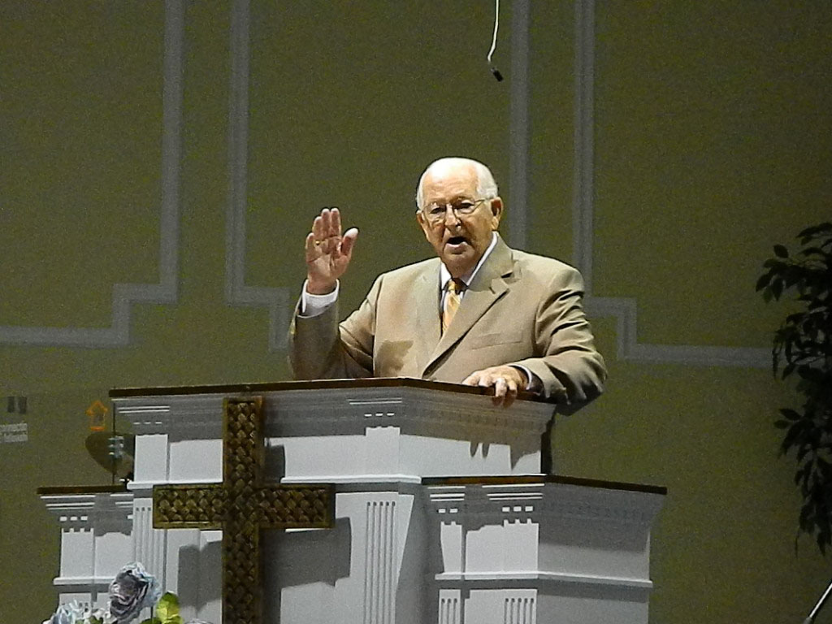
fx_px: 6682
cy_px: 312
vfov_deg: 5.3
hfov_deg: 7.1
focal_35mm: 278
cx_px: 416
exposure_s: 1/80
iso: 1600
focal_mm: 50
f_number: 5.6
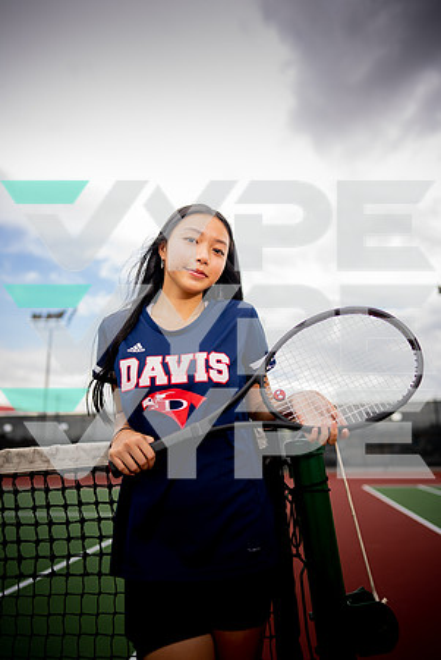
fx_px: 440
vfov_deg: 73.7
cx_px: 220
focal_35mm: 24
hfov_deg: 53.2
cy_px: 330
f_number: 1.4
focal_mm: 24
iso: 50
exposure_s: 1/1250
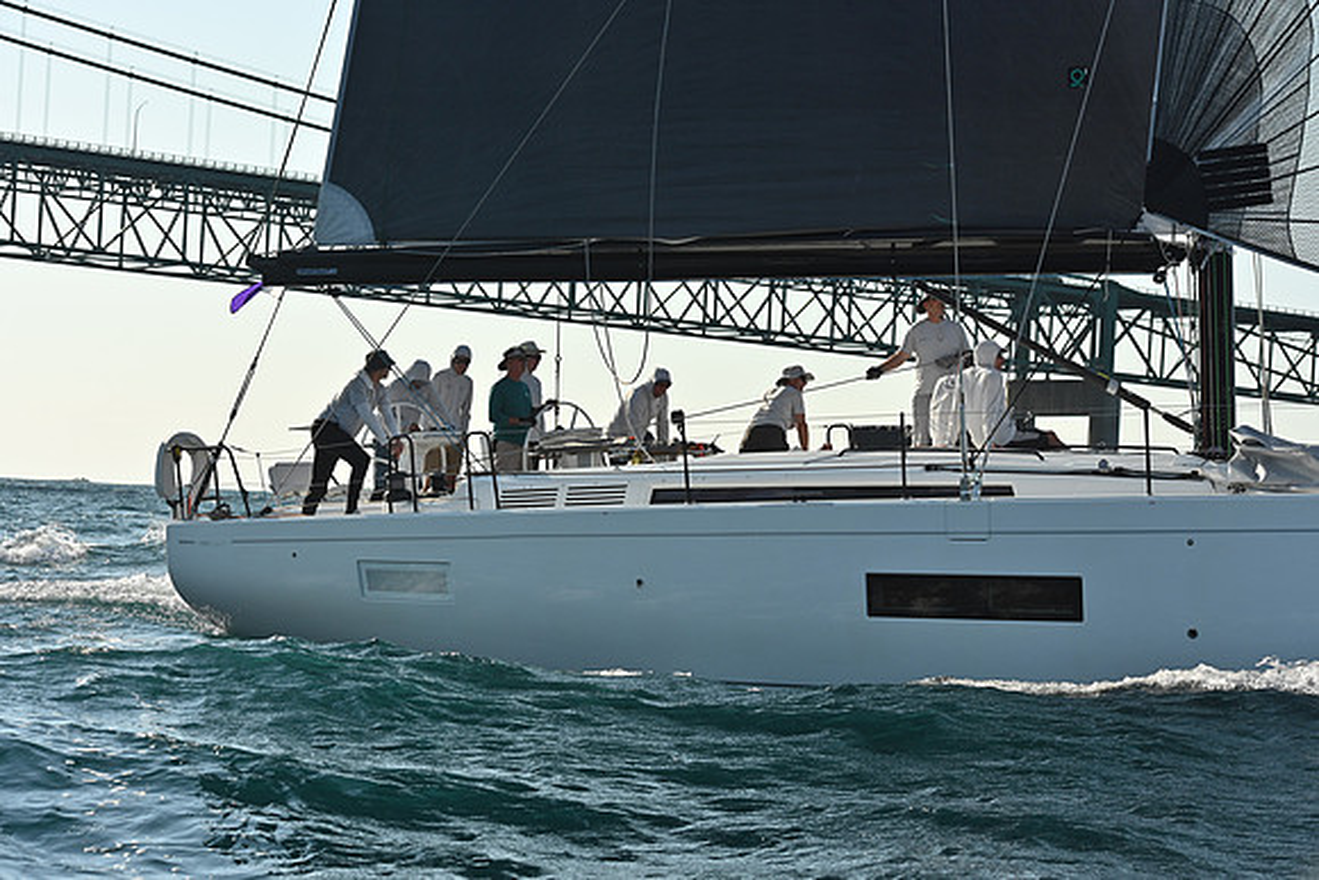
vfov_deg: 15.9
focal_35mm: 86
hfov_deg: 23.6
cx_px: 660
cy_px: 440
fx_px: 3152
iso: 320
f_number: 7.1
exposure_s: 1/2000
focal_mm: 86
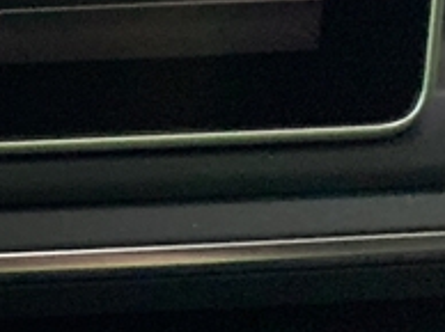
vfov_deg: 11.0
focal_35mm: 134
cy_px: 72
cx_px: -309
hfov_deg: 13.5
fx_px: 1720
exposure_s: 1/33
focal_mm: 4.25
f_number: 1.8
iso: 400
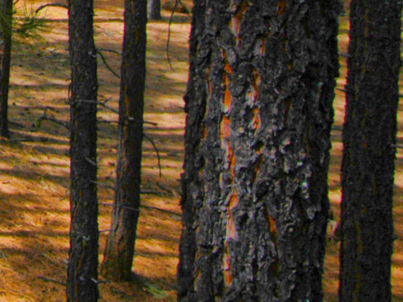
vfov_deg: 17.8
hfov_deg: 18.7
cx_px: -370
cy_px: -150
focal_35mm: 74
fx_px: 862
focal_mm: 12
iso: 200
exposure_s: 1/125
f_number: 13
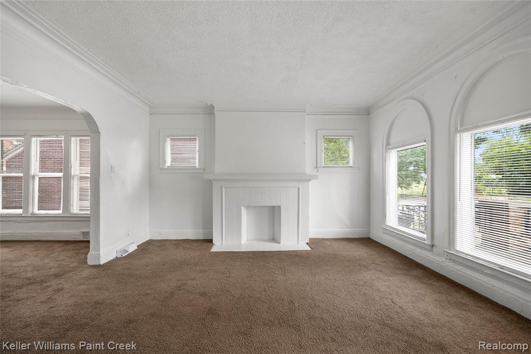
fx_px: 236
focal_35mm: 16
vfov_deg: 73.8
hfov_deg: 96.7
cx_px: 266
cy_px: 177
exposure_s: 1/10
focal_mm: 16
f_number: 4
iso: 100
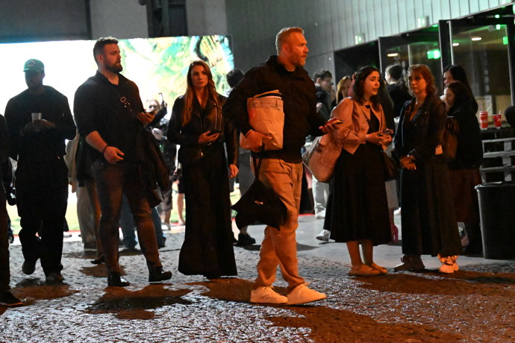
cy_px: 172
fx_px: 1688
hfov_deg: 17.3
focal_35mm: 118
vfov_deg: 11.6
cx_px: 258
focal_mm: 79
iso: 25600
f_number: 2.8
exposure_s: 1/160
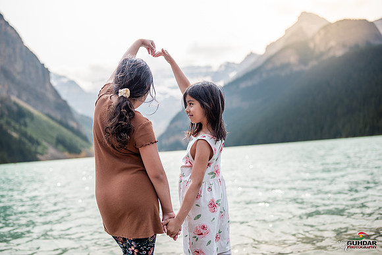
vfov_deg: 37.9
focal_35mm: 35
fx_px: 371
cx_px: 191
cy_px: 128
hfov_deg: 54.4
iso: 200
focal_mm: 35
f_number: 2
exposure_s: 1/4000
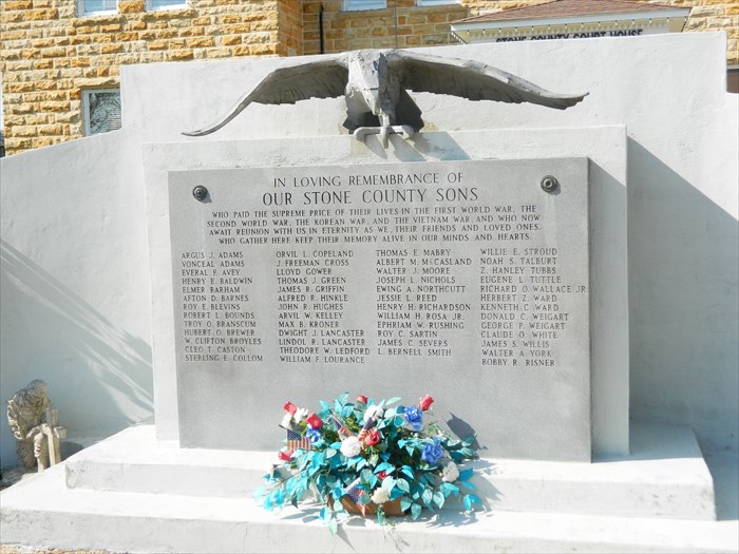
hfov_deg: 40.4
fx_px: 1003
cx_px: 370
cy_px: 277
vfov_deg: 30.9
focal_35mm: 47
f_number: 3.6
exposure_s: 1/500
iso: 80
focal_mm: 8.4
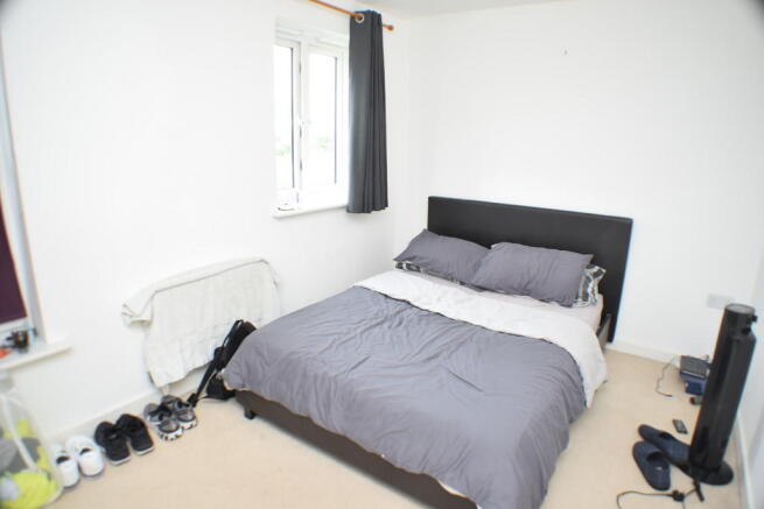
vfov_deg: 48.0
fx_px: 573
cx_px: 382
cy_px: 254
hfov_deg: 67.4
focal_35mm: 27
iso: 400
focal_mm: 18
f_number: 4.5
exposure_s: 1/80
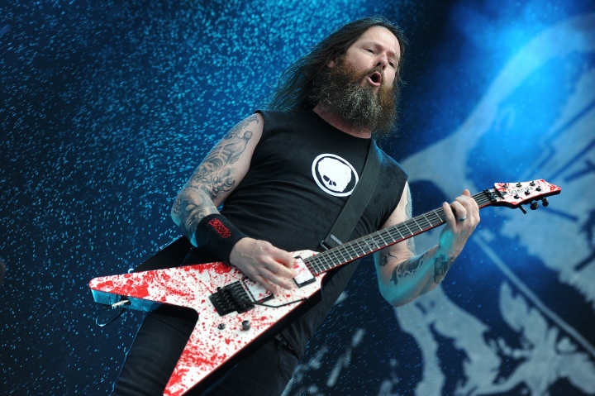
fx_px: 1420
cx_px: 298
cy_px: 198
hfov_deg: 23.7
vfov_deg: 15.9
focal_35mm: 86
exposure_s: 1/200
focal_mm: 86
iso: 1000
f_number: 3.5
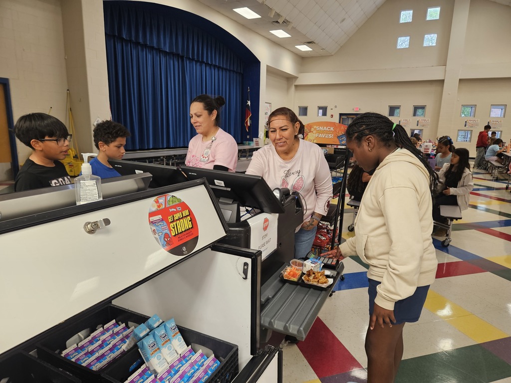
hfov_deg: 73.9
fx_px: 340
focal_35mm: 23
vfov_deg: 58.9
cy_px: 192
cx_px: 256
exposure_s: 1/120
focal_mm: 5.4
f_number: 1.8
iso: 160
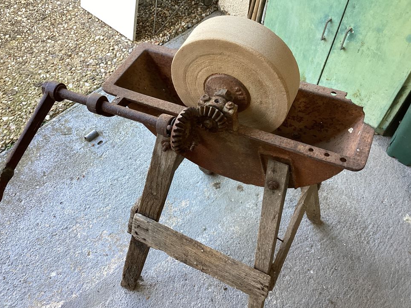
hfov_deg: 56.8
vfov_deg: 44.2
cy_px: 151
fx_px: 380
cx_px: 200
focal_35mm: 32
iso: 80
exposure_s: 1/120
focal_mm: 3.3
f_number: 2.4
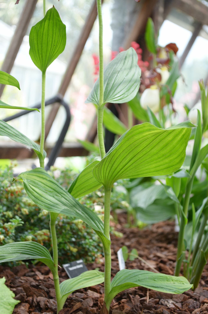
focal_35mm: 69
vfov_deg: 29.3
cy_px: 157
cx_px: 104
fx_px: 601
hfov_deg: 19.6
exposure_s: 1/200
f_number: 5.3
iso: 400
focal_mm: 46
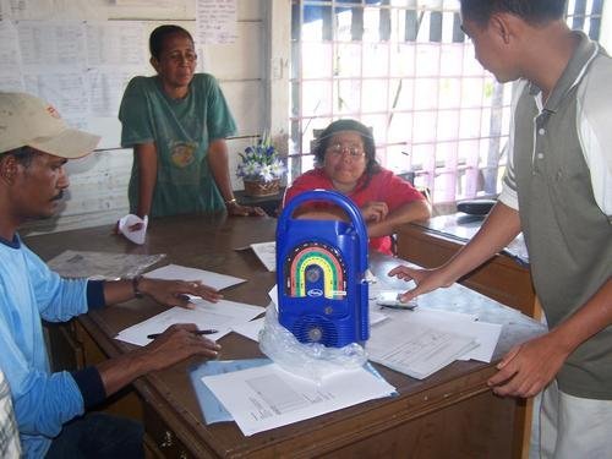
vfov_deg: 37.7
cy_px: 230
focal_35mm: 38
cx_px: 306
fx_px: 672
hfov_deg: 49.0
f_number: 2.8
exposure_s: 1/60
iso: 140
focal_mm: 6.3
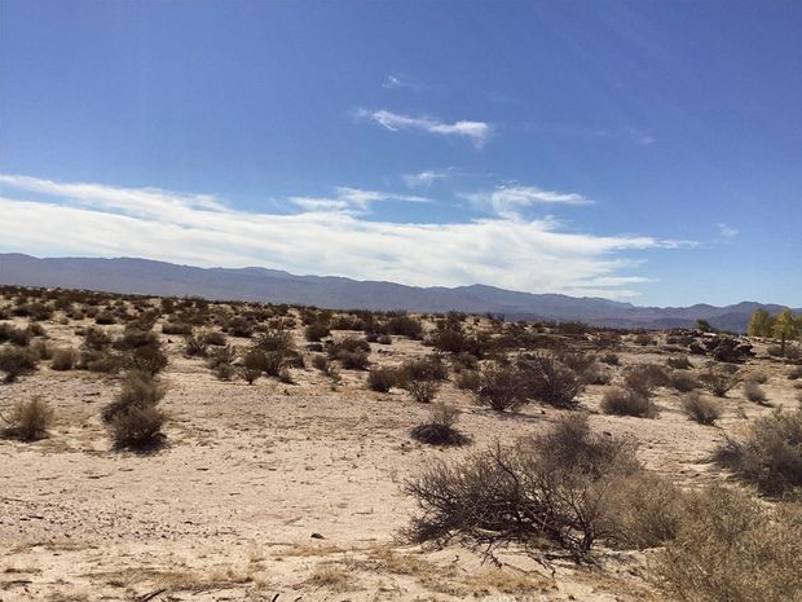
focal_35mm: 32
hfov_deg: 56.8
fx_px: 741
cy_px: 304
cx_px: 410
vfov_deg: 44.2
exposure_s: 1/3891
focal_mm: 3.3
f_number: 2.4
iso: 25
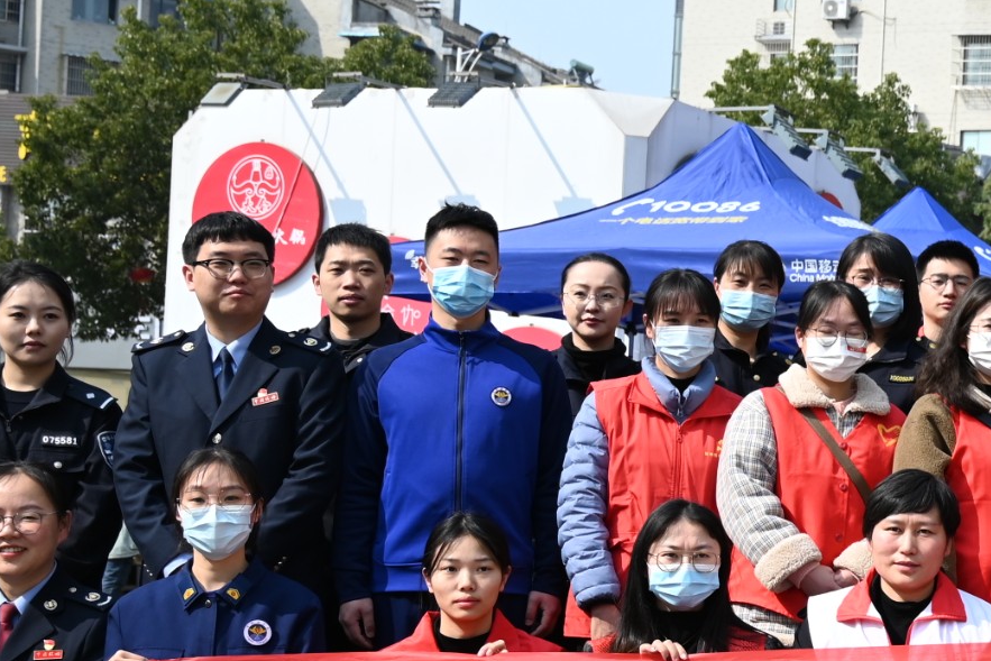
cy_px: 453
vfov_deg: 15.4
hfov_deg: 20.9
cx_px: 1288
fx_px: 2435
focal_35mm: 88
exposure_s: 1/1250
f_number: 4.5
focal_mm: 30.5
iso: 250
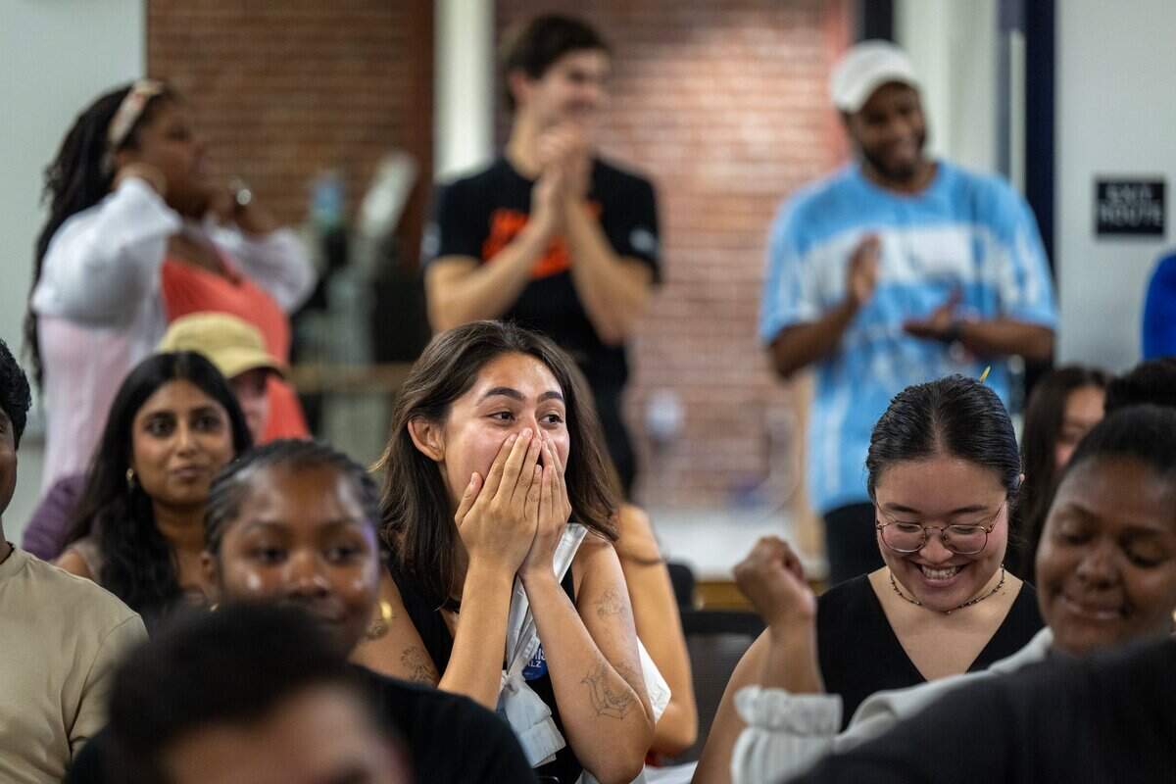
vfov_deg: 9.1
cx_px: 588
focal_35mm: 150
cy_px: 392
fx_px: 4900
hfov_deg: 13.7
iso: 1600
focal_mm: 150
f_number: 2.8
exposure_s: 1/160
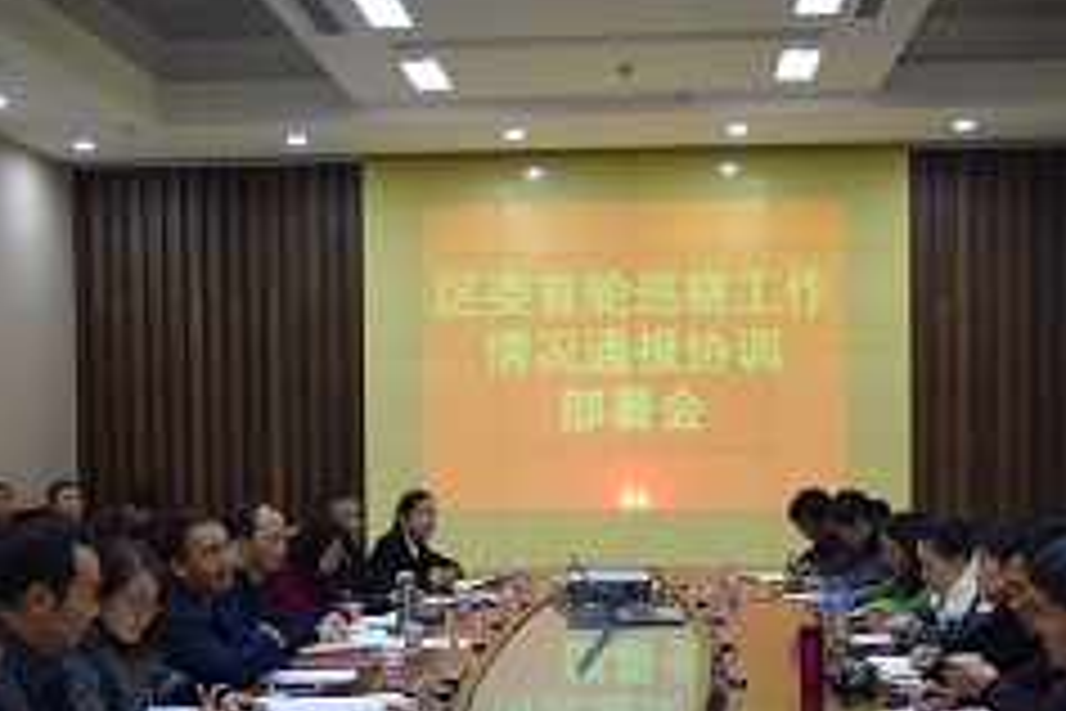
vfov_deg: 23.6
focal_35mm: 57
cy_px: 495
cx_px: 537
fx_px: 1688
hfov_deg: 35.1
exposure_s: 1/60
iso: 800
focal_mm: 20
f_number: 4
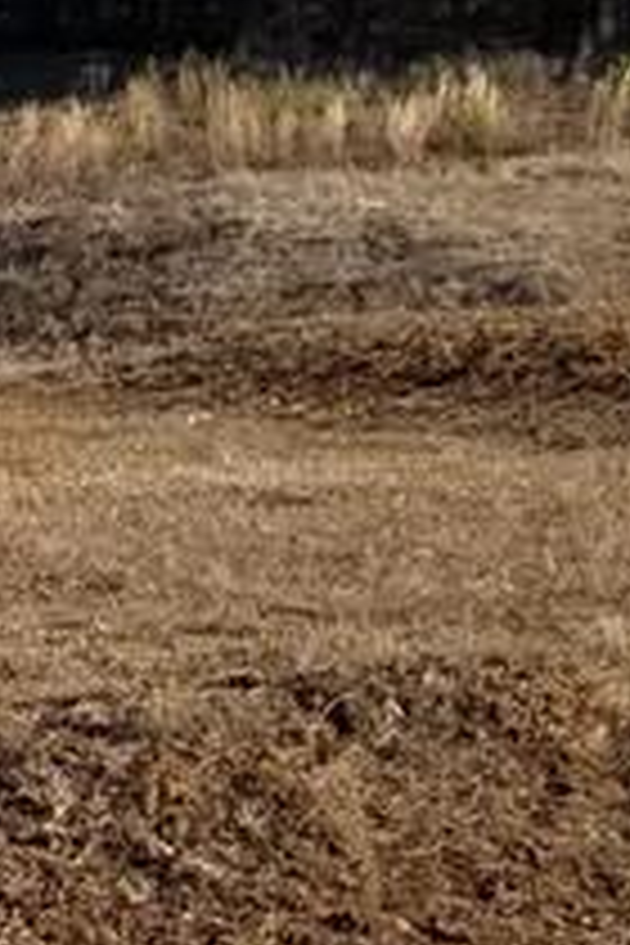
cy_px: 270
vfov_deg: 15.5
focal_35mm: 132
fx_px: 3465
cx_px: -1251
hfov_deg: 8.6
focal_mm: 4.3
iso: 50
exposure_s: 1/2504
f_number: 1.7
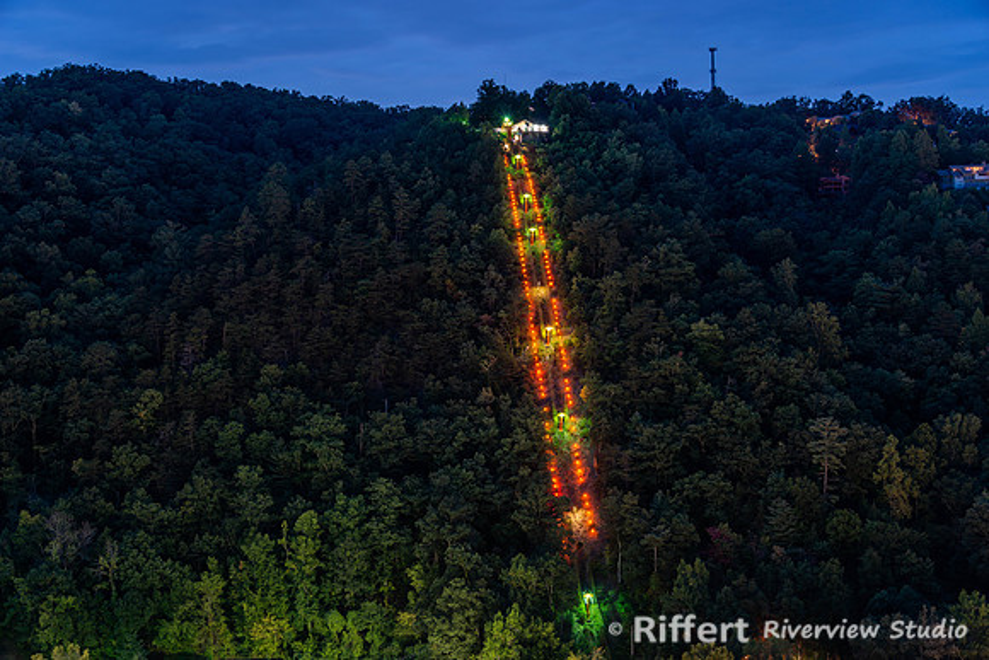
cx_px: 494
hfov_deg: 41.1
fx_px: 1319
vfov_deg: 28.1
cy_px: 330
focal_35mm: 48
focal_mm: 48
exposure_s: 25
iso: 100
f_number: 7.1
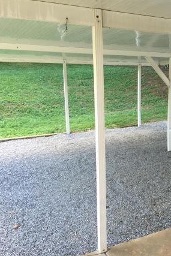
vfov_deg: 47.4
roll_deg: -1.1
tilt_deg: -10.8
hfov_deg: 31.0
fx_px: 292
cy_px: 128
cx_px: 157
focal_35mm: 41
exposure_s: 1/30
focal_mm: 4.15
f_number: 2.2
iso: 40
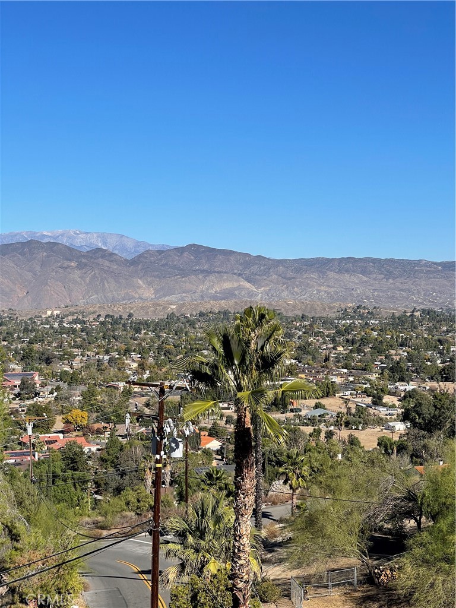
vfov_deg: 30.3
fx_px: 1124
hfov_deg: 22.9
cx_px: 228
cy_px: 304
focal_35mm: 64
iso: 20
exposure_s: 1/1647
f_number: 2.2
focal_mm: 7.5
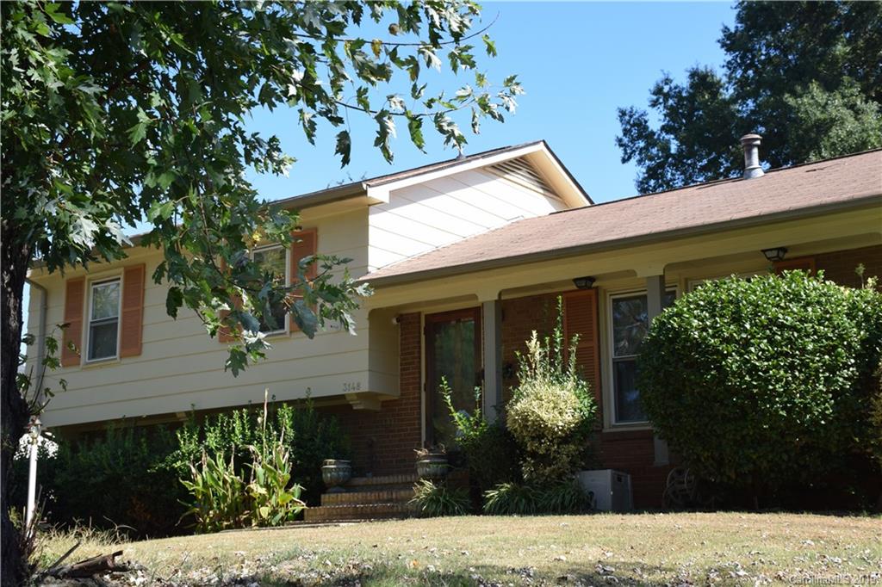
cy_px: 294
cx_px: 441
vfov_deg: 26.5
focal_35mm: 51
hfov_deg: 38.9
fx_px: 1249
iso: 400
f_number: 10
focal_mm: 34
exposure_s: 1/320
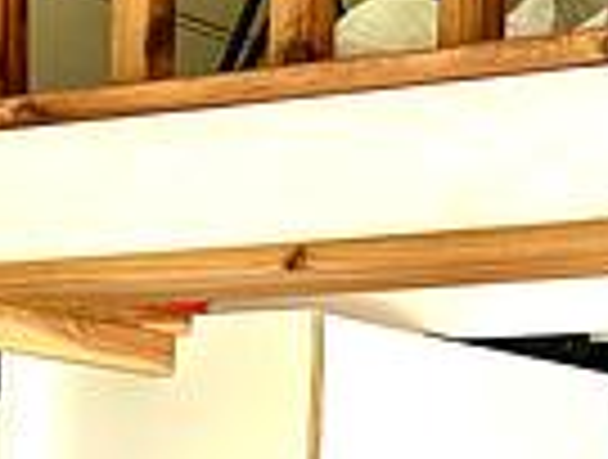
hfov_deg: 17.8
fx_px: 1937
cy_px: 983
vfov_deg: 11.8
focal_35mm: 110
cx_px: 378
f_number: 1.78
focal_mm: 6.86
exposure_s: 1/121
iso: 125
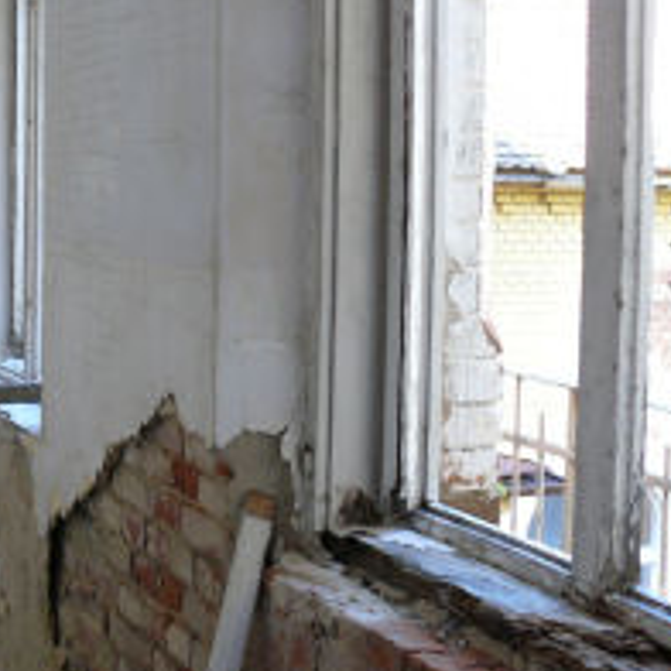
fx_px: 1557
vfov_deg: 24.2
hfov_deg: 22.9
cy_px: 233
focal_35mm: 71
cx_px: -68
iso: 100
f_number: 2.8
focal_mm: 7.4
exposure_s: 1/30
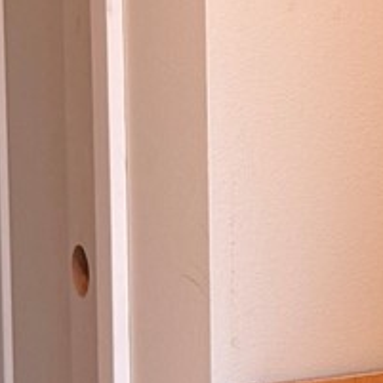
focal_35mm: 169
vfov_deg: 10.3
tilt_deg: -6.6
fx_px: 2116
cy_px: 72
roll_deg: -0.8
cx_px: 514
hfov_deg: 10.1
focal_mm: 6.76
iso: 160
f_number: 1.78
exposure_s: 1/120
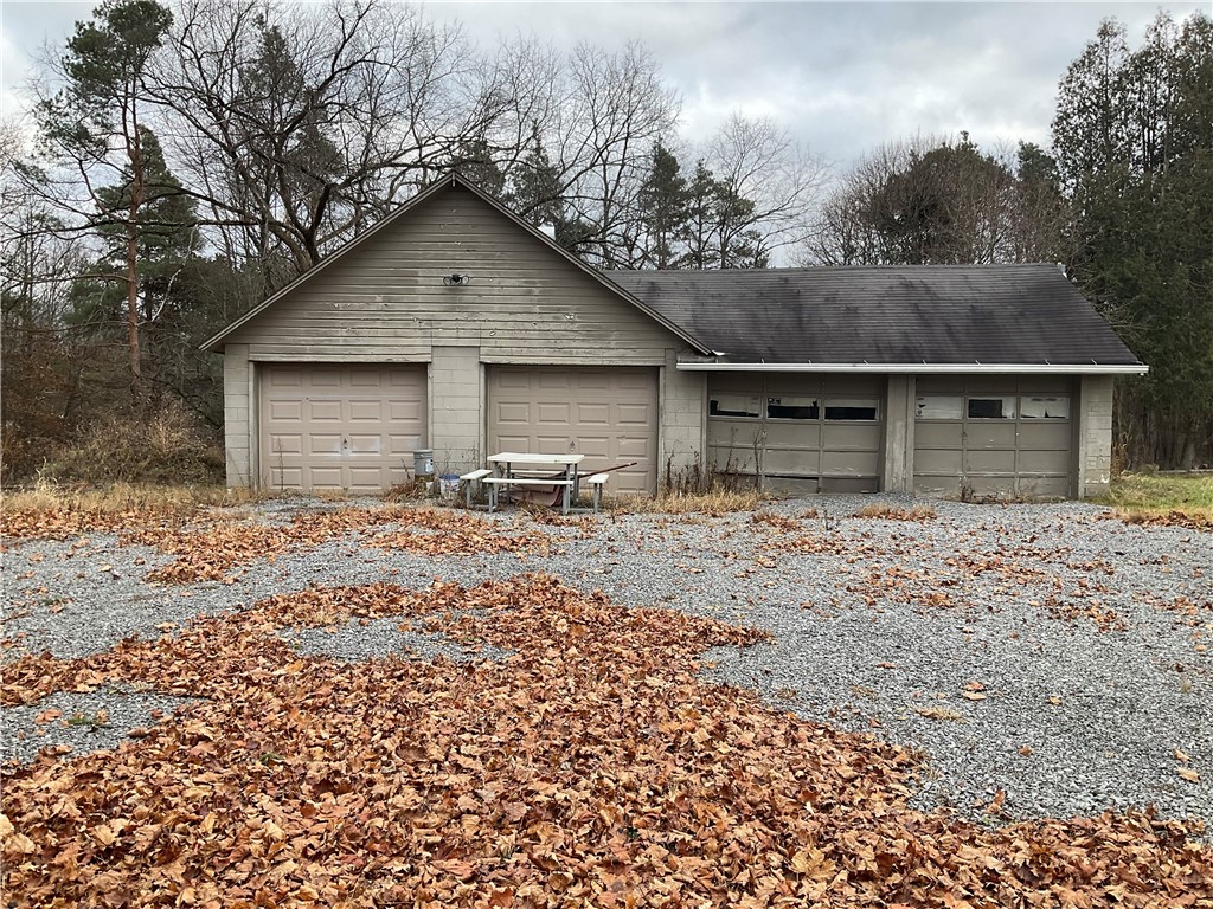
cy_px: 454
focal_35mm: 29
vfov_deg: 48.2
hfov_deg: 61.7
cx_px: 606
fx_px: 1016
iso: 16
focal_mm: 3
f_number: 1.8
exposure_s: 1/177
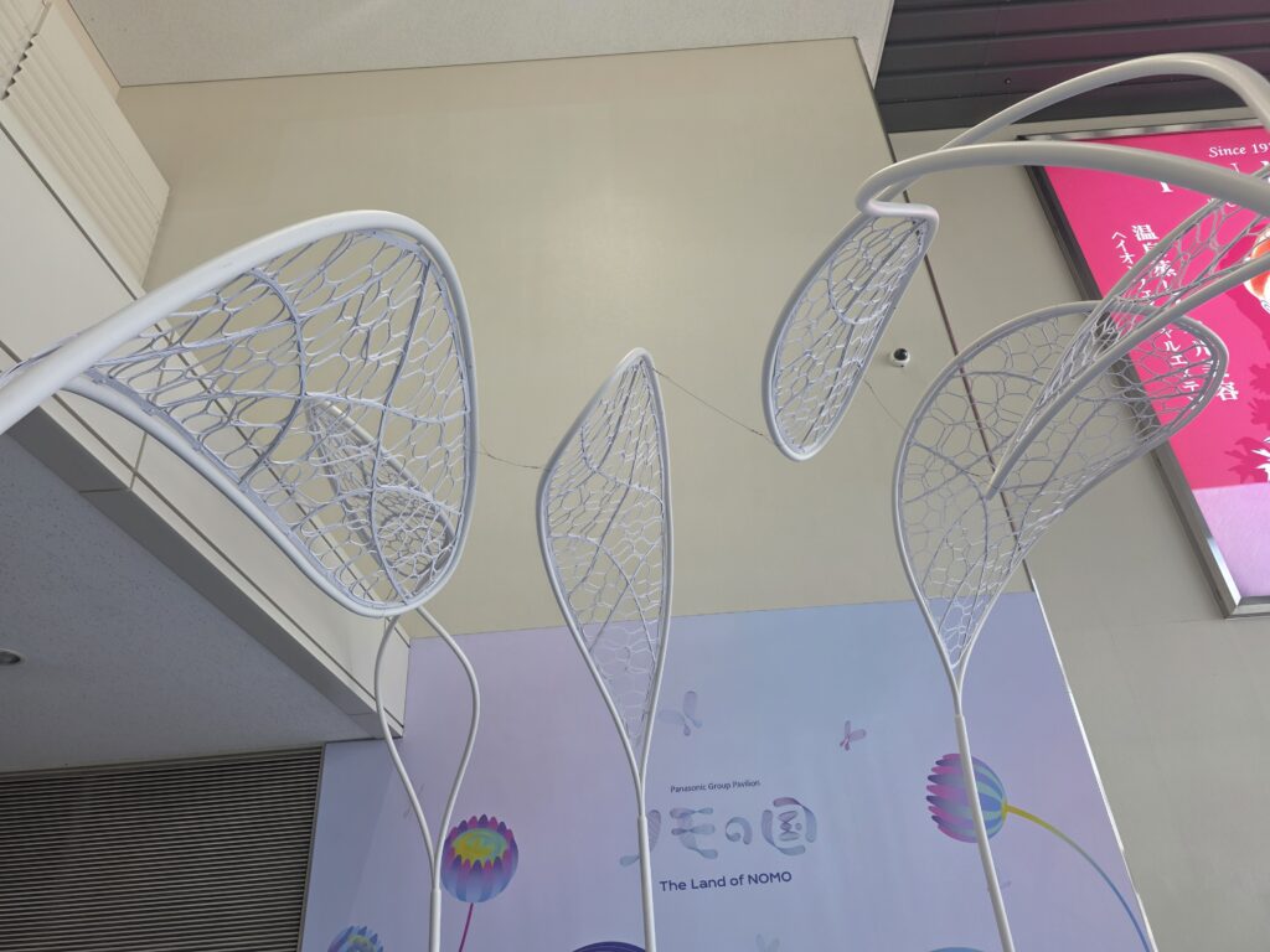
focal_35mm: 23
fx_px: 844
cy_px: 476
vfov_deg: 58.9
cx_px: 635
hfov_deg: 73.9
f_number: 1.7
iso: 40
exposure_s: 1/120
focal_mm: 6.3
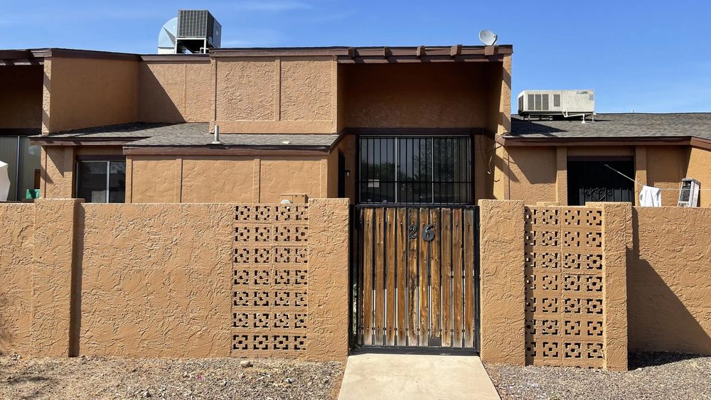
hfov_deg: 66.1
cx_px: 360
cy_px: 165
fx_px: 547
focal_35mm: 29
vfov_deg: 40.1
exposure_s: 1/2597
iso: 32
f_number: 1.6
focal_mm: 5.1
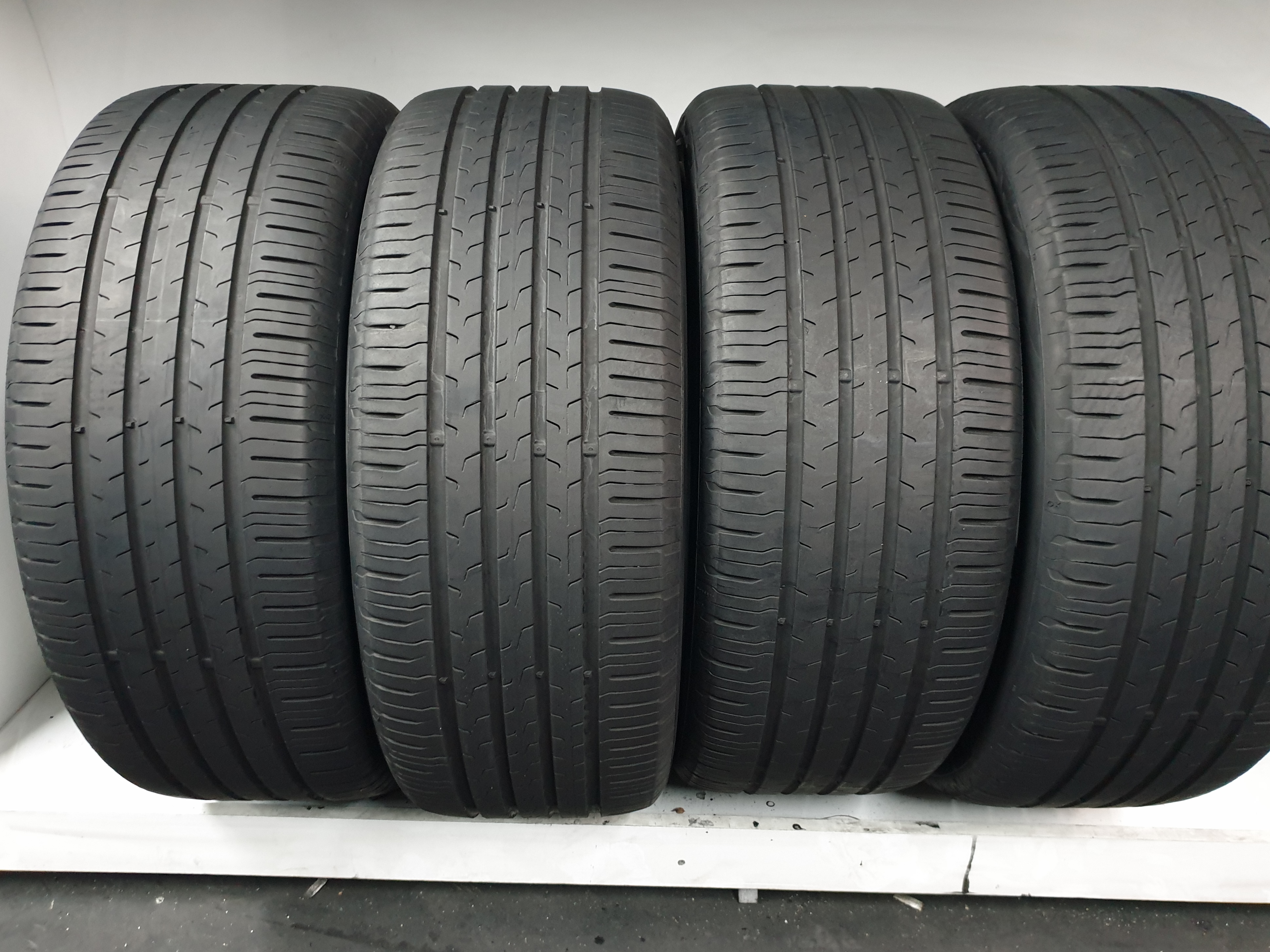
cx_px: 644
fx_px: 991
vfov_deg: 51.3
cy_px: 492
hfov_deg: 65.3
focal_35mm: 27
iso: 320
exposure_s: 1/25
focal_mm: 4.3
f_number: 1.5
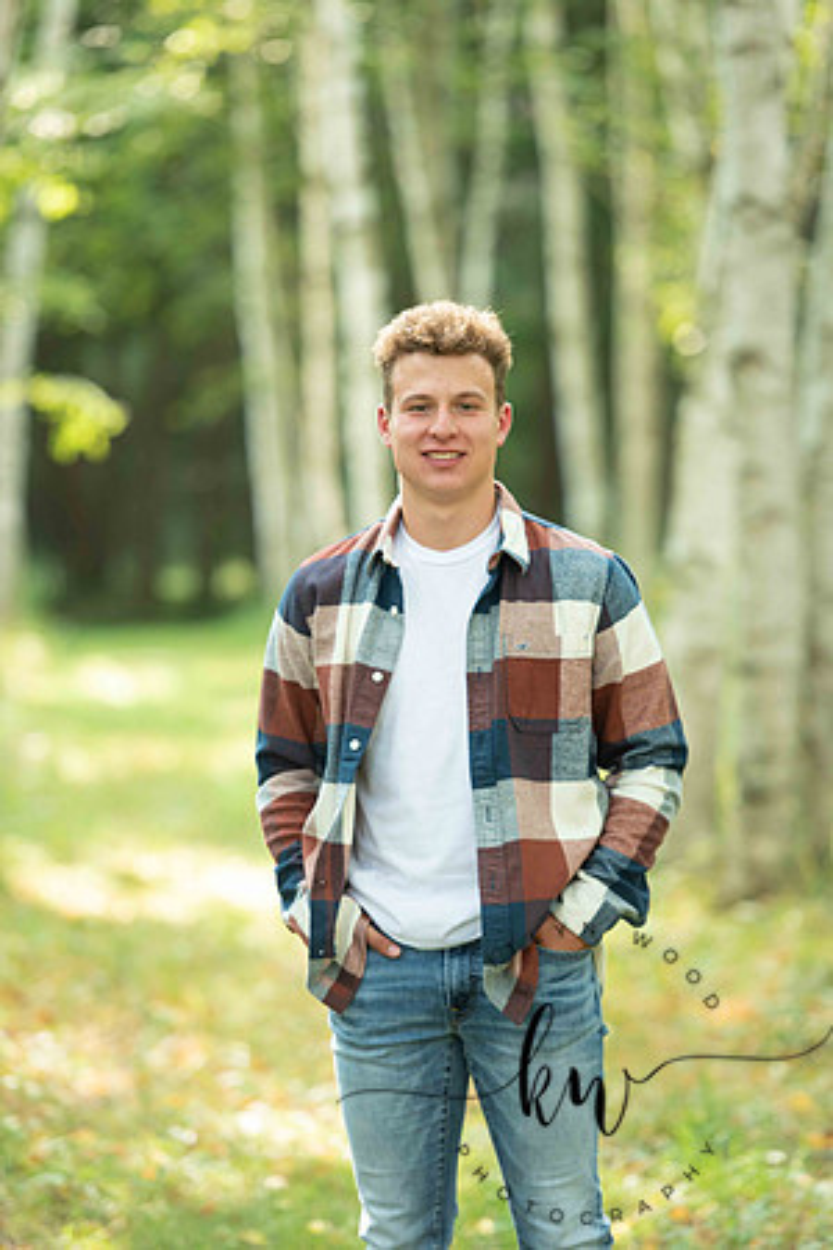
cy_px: 625
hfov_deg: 8.3
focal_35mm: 165
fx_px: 5726
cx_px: 416
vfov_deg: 12.5
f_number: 3.2
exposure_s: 1/200
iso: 400
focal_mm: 165
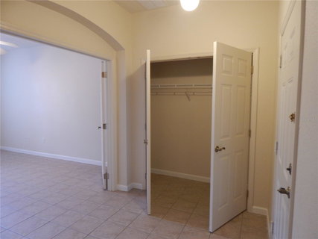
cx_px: 159
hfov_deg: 76.4
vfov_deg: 61.1
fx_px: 202
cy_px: 120
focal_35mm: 22
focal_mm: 4
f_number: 3
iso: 200
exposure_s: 1/15
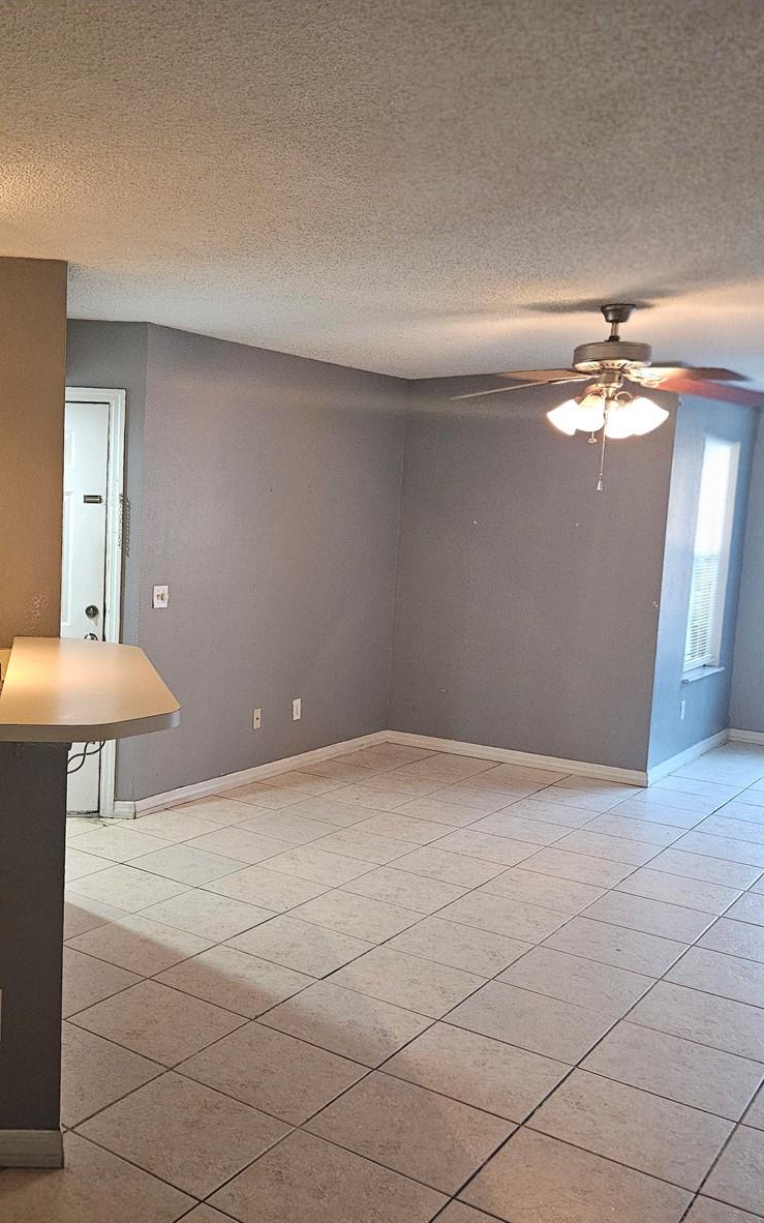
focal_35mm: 33
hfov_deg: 36.4
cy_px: 619
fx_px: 1099
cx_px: 106
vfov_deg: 58.1
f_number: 1.8
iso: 640
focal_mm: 5.4
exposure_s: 1/60
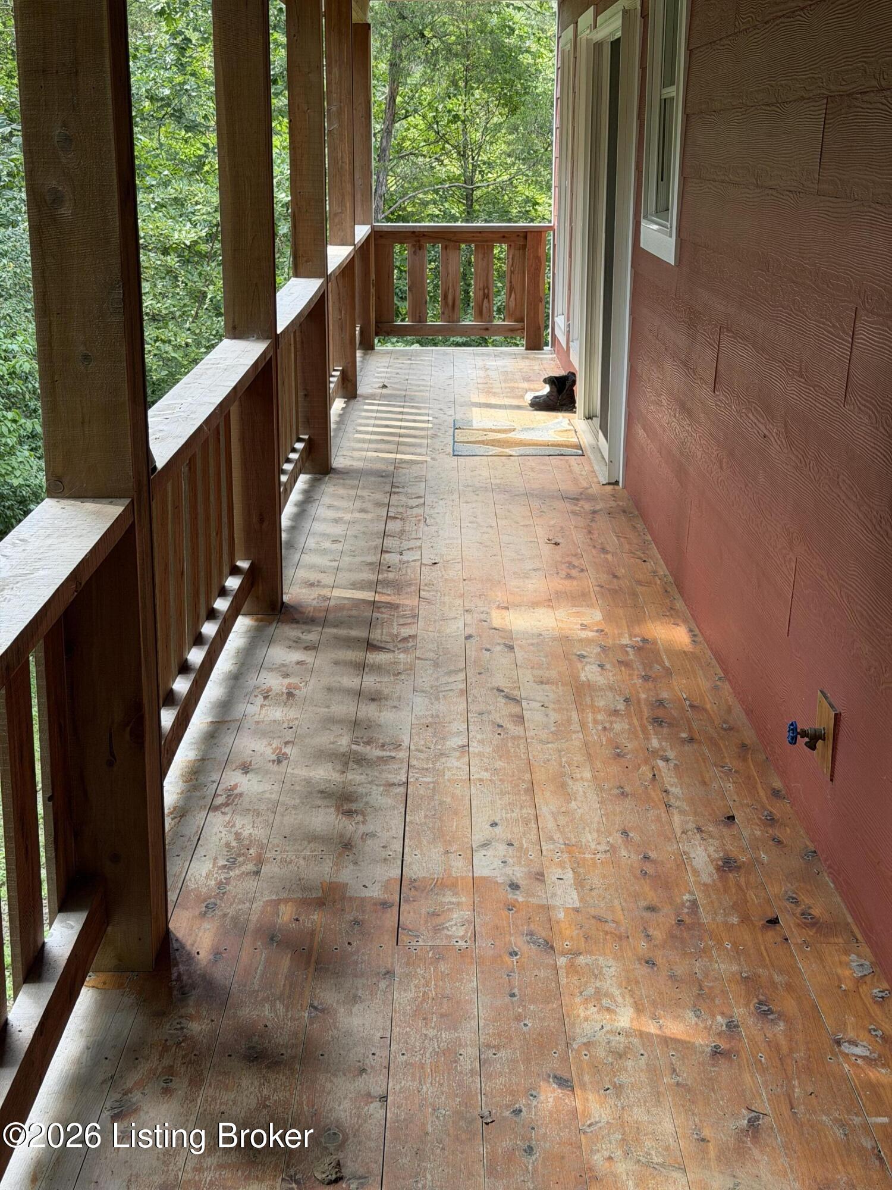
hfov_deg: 30.3
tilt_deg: -15.1
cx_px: 446
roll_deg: -0.4
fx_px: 1649
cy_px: 595
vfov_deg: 39.7
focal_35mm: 48
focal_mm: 6.76
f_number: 1.78
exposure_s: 1/216
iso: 50
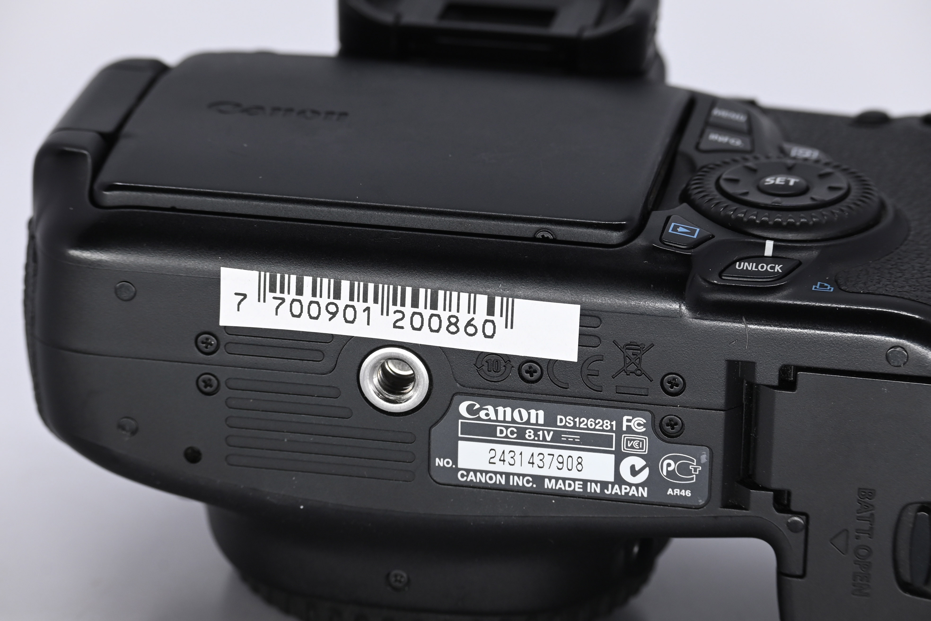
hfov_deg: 11.4
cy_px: 310
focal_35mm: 180
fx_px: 4655
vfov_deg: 7.6
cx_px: 466
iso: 500
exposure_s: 1/250
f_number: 9
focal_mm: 120
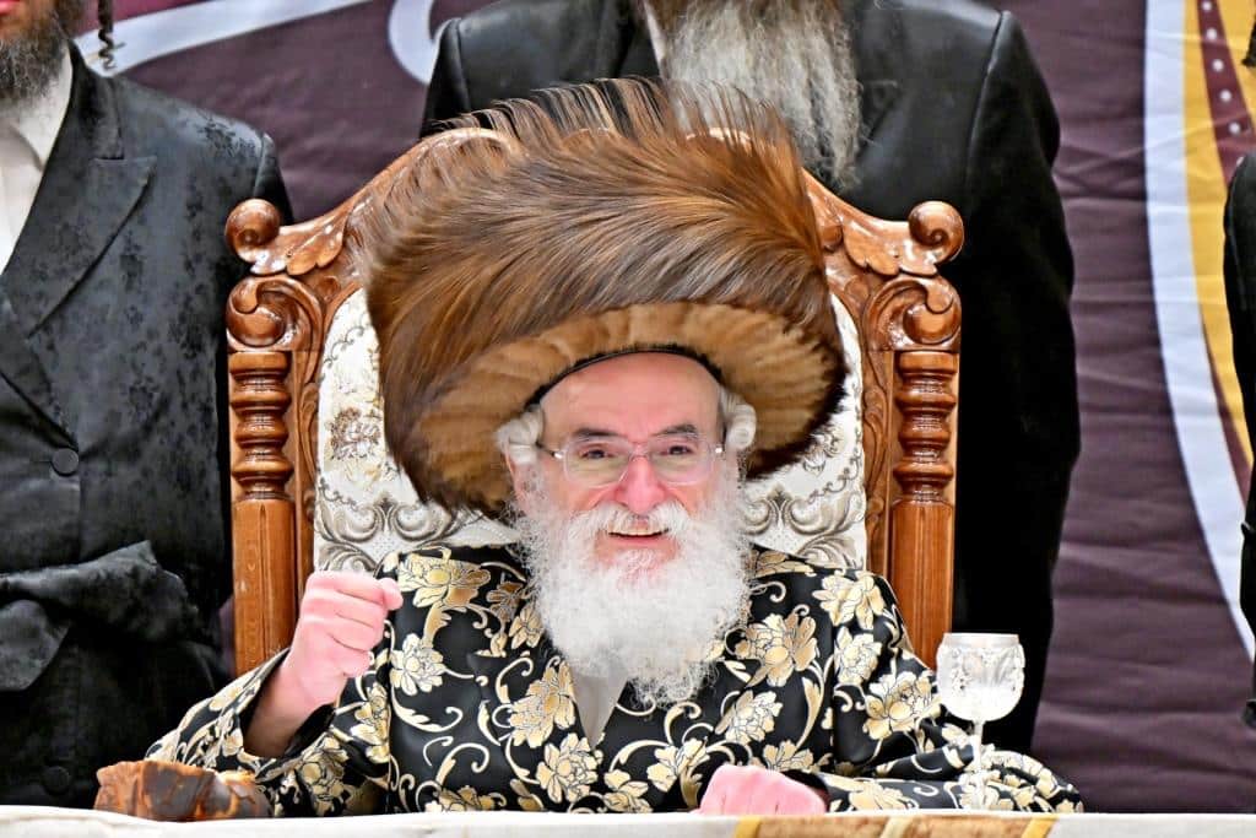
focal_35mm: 840
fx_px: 29309
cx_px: 628
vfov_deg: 1.6
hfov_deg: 2.5
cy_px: 419
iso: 1600
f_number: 6.3
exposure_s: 1/400
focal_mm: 560
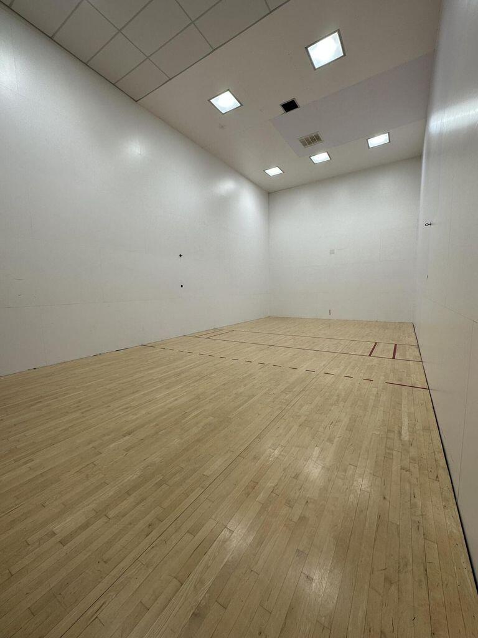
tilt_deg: -6.0
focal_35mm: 14
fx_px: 258
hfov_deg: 85.7
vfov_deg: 102.1
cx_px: 239
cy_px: 319
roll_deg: +1.6
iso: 40
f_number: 2.2
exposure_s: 1/134
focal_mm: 2.22
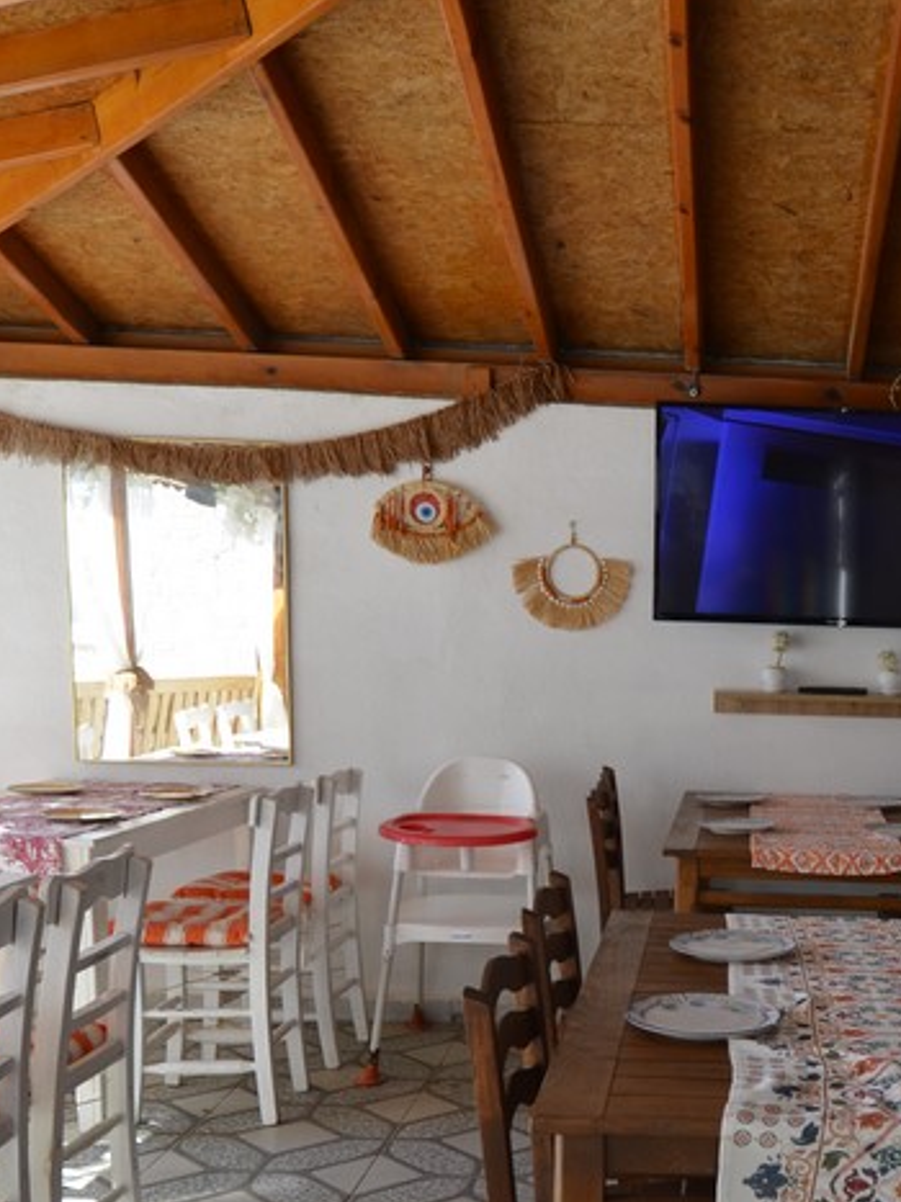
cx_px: 793
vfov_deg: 44.5
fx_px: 1425
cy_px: 867
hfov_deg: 33.4
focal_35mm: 41
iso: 200
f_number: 5.6
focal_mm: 13
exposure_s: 1/125
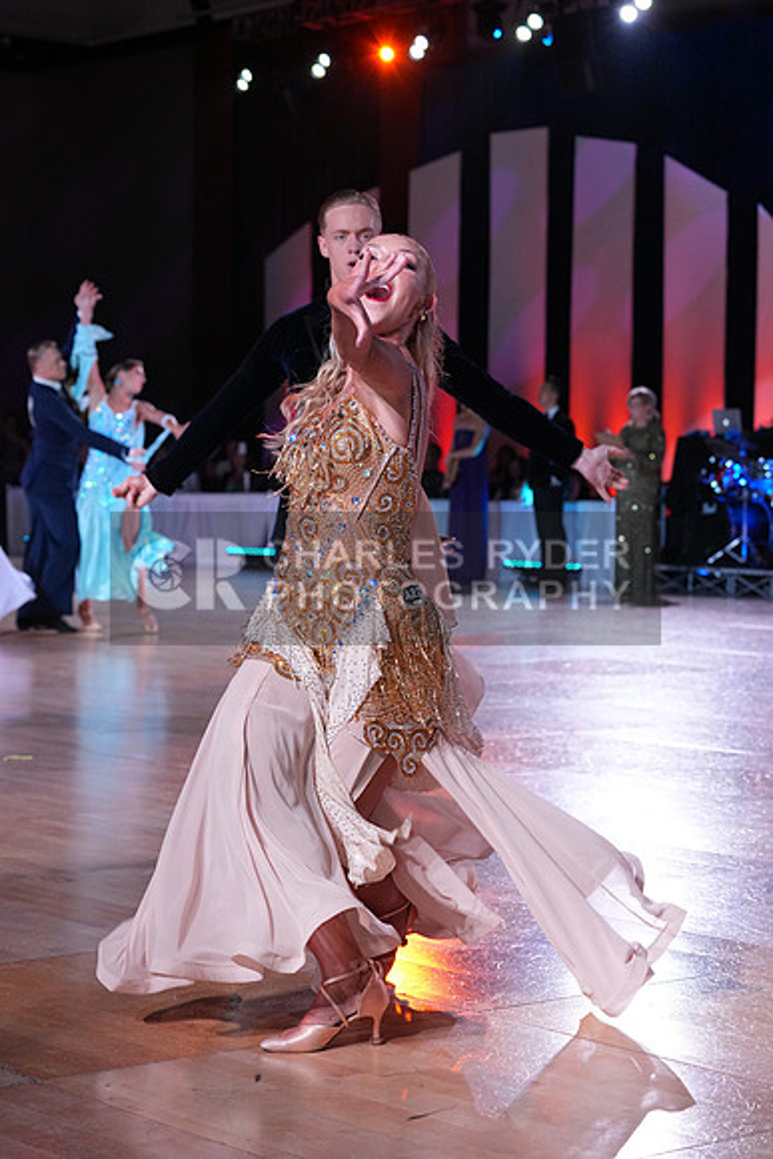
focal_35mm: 81
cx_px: 386
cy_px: 580
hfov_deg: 16.9
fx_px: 2607
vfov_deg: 25.1
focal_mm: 81
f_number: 5.6
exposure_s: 1/250
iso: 2500
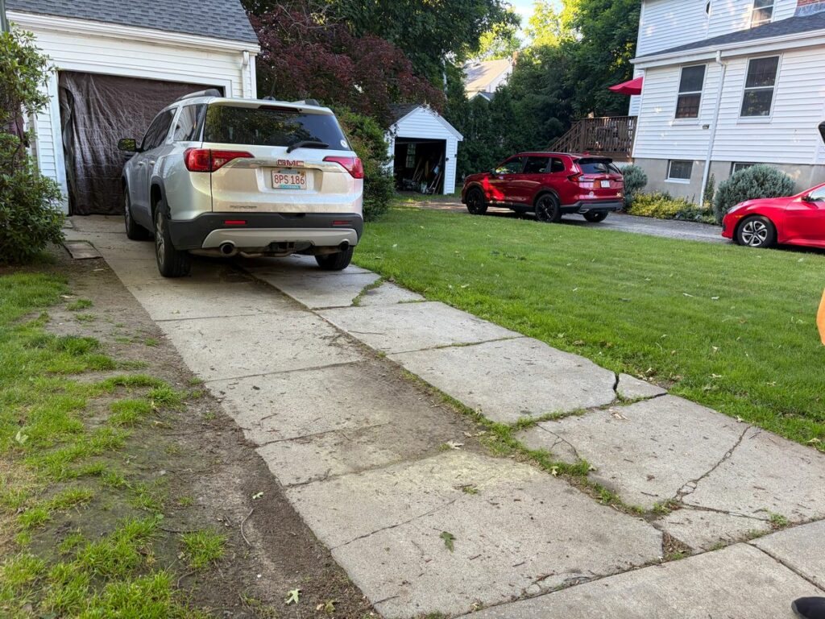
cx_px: 412
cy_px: 310
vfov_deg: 53.1
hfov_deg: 67.3
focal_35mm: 26
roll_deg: -2.5
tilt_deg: -14.0
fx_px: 620
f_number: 1.6
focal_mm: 5.96
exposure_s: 1/122
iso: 50
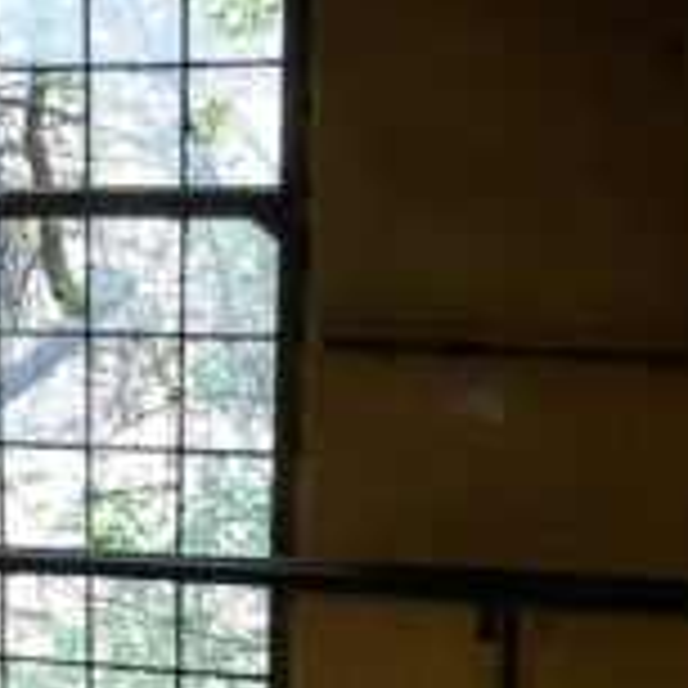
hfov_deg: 21.5
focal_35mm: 77
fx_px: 1731
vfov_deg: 21.9
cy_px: 630
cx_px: -36
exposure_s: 1/50
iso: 80
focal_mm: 1.74
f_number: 2.2
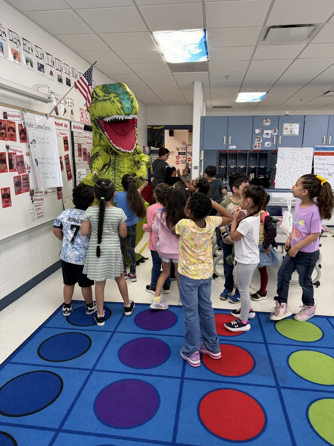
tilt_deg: -11.1
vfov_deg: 71.6
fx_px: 309
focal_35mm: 24
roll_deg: -0.4
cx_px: 167
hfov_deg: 56.8
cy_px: 223
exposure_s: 1/60
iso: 160
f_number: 1.78
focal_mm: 6.76
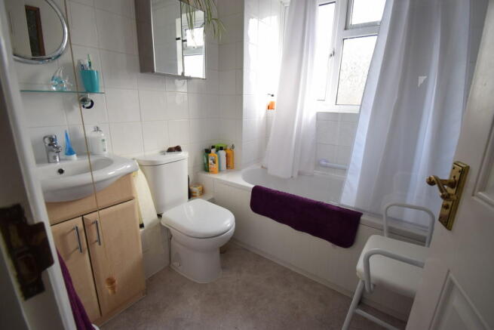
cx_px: 247
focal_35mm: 15
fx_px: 206
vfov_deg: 77.4
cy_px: 165
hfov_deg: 100.4
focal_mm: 10
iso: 400
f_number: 4.5
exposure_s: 1/60
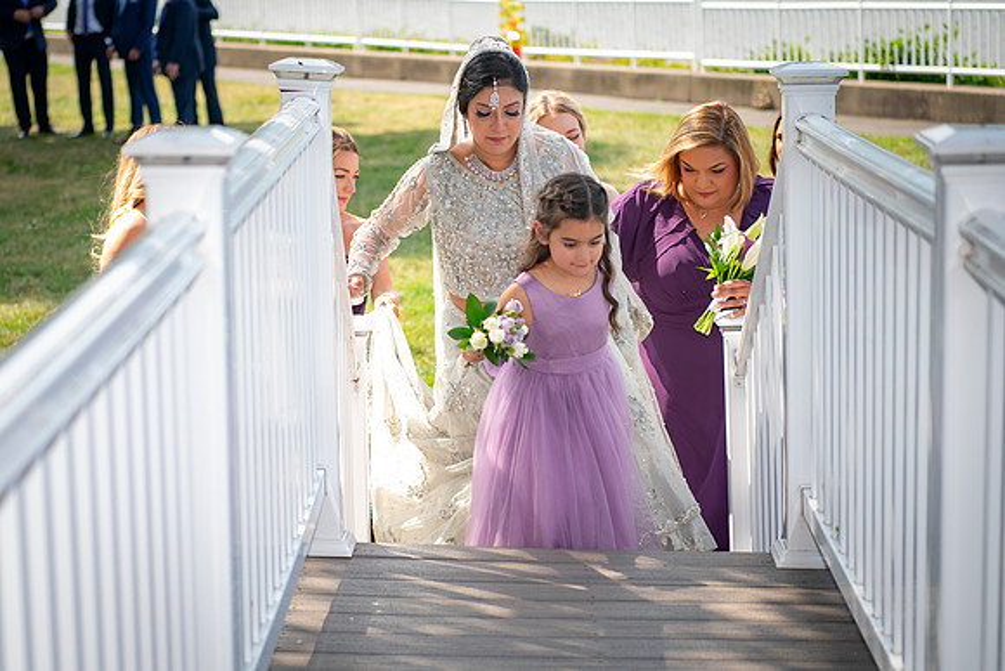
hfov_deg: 23.6
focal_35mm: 86
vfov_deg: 15.9
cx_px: 394
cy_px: 313
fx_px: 2398
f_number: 2.8
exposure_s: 1/320
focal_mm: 70
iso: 50
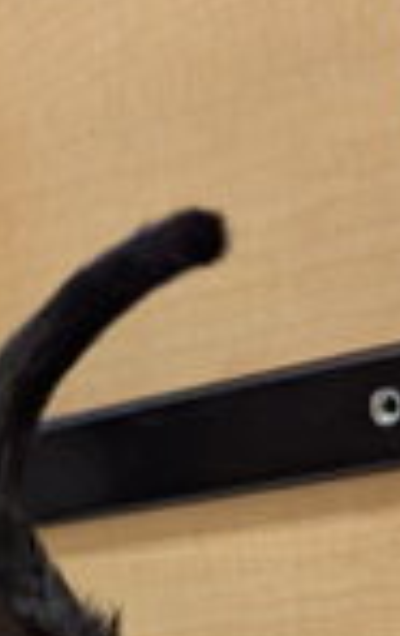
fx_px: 1981
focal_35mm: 114
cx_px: -206
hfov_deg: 11.1
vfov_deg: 17.1
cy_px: 855
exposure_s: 1/166
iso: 679
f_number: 1.85
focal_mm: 6.81
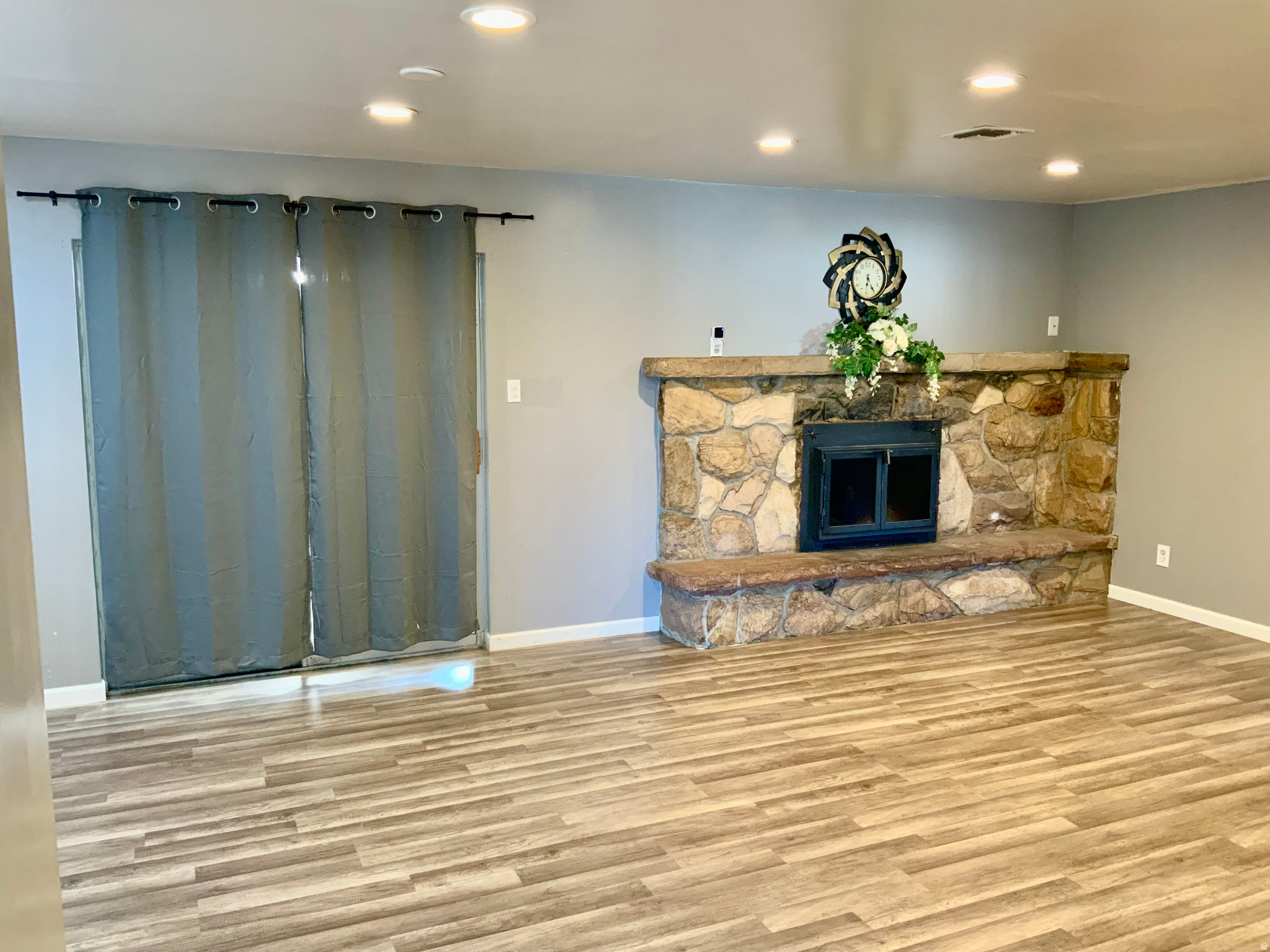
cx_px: 635
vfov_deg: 48.2
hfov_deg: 61.7
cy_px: 476
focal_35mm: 29
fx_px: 1064
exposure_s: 1/60
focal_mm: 3
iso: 250
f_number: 1.8
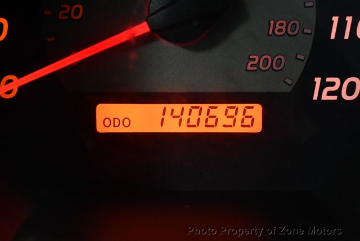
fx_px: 1101
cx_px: 180
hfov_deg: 18.6
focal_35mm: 110
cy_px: 120
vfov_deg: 12.5
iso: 4000
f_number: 5.6
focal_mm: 55
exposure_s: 1/60
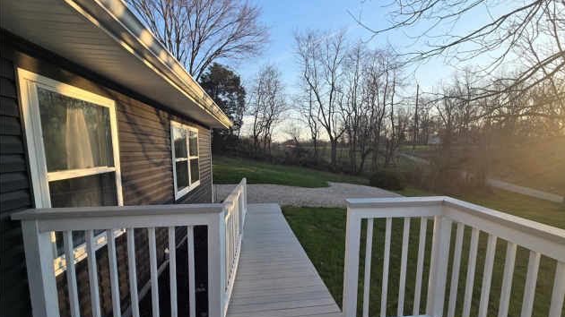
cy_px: 181
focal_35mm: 15
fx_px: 225
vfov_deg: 70.1
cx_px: 297
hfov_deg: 102.9
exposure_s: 1/588
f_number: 2.2
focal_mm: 2.2
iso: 50
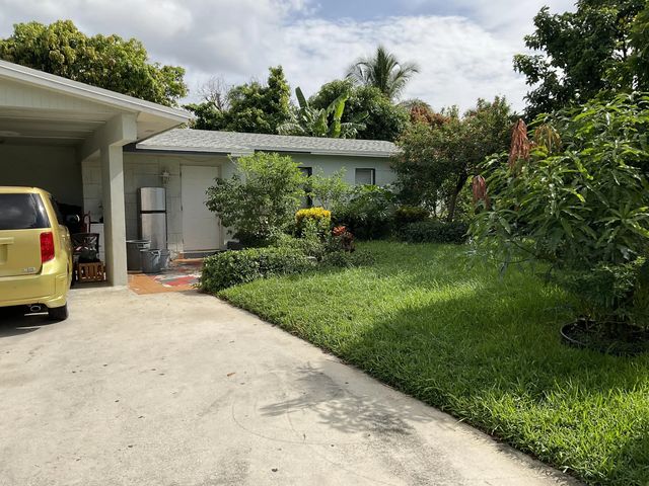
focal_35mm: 29
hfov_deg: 61.7
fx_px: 544
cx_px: 324
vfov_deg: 48.2
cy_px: 243
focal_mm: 3
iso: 16
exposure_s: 1/2538
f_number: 1.8
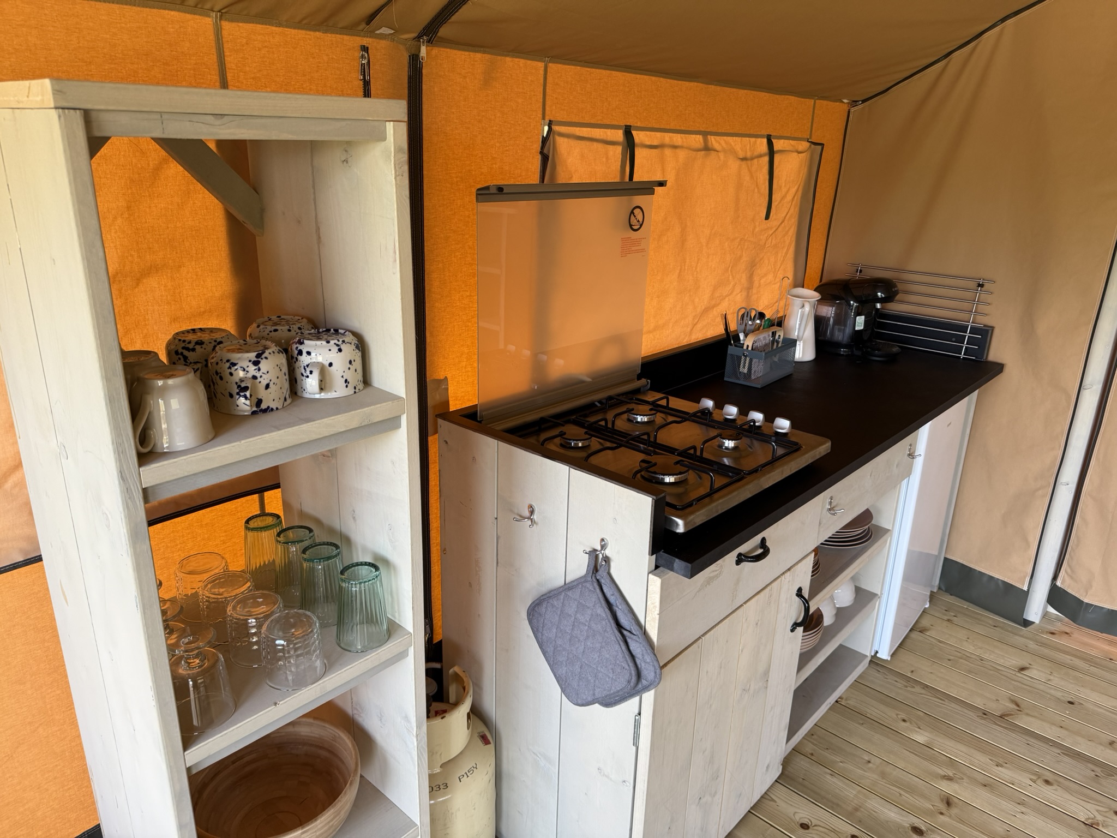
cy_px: 419
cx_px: 558
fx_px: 774
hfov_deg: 71.6
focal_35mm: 24
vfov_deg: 56.8
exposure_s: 1/121
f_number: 1.78
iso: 160
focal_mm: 6.76
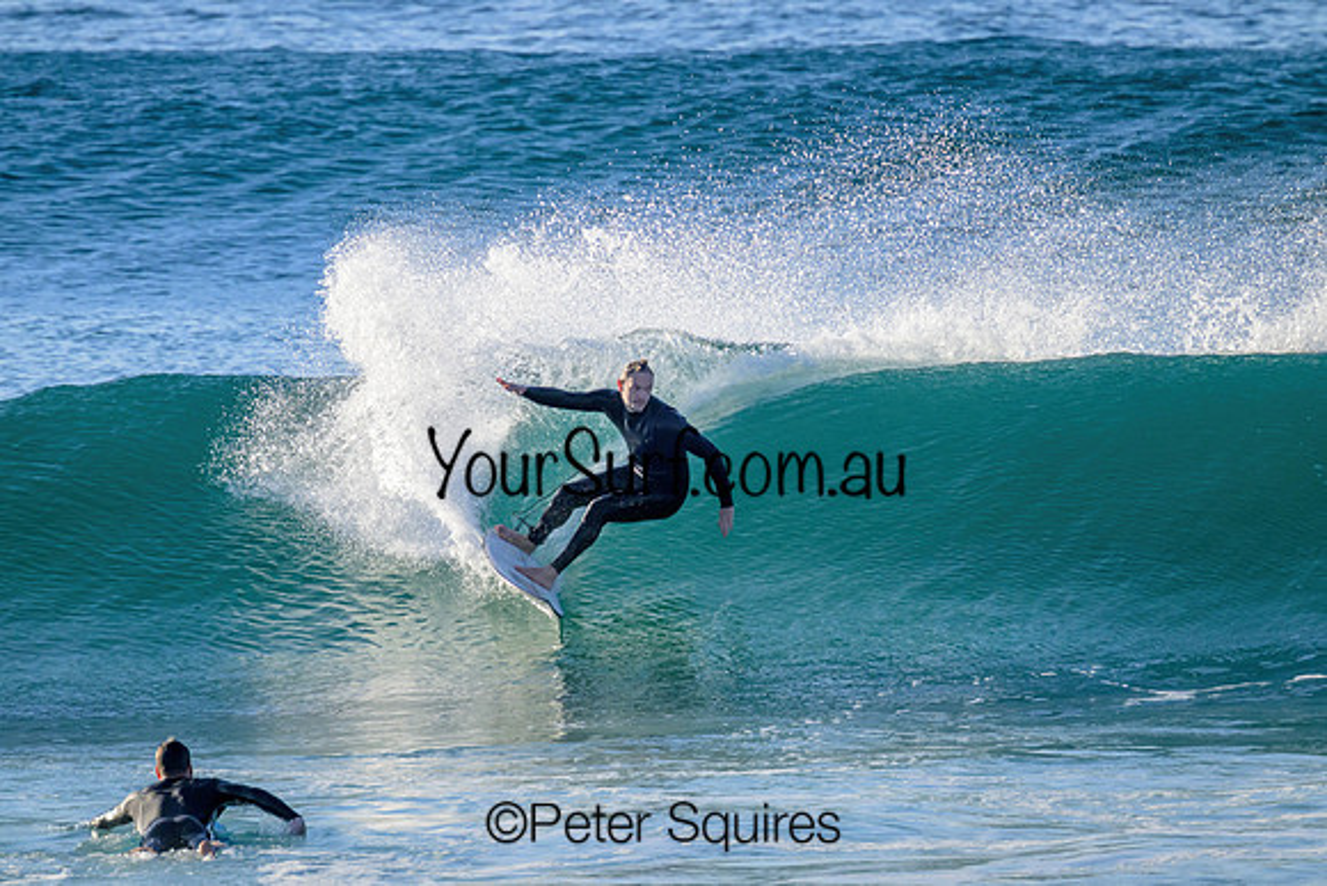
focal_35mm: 800
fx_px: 29494
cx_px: 664
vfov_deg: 1.7
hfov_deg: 2.6
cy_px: 443
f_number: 11
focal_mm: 800
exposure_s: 1/2000
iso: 1600
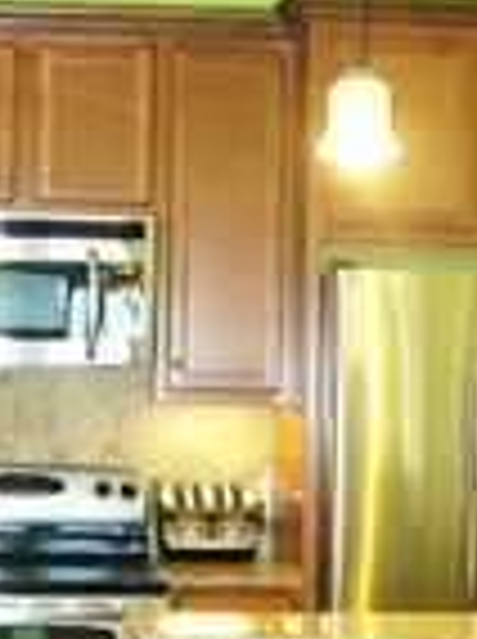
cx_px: 158
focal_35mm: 96
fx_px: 1769
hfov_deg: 15.3
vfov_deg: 20.0
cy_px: 608
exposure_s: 1/60
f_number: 2.8
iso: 400
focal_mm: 6.1
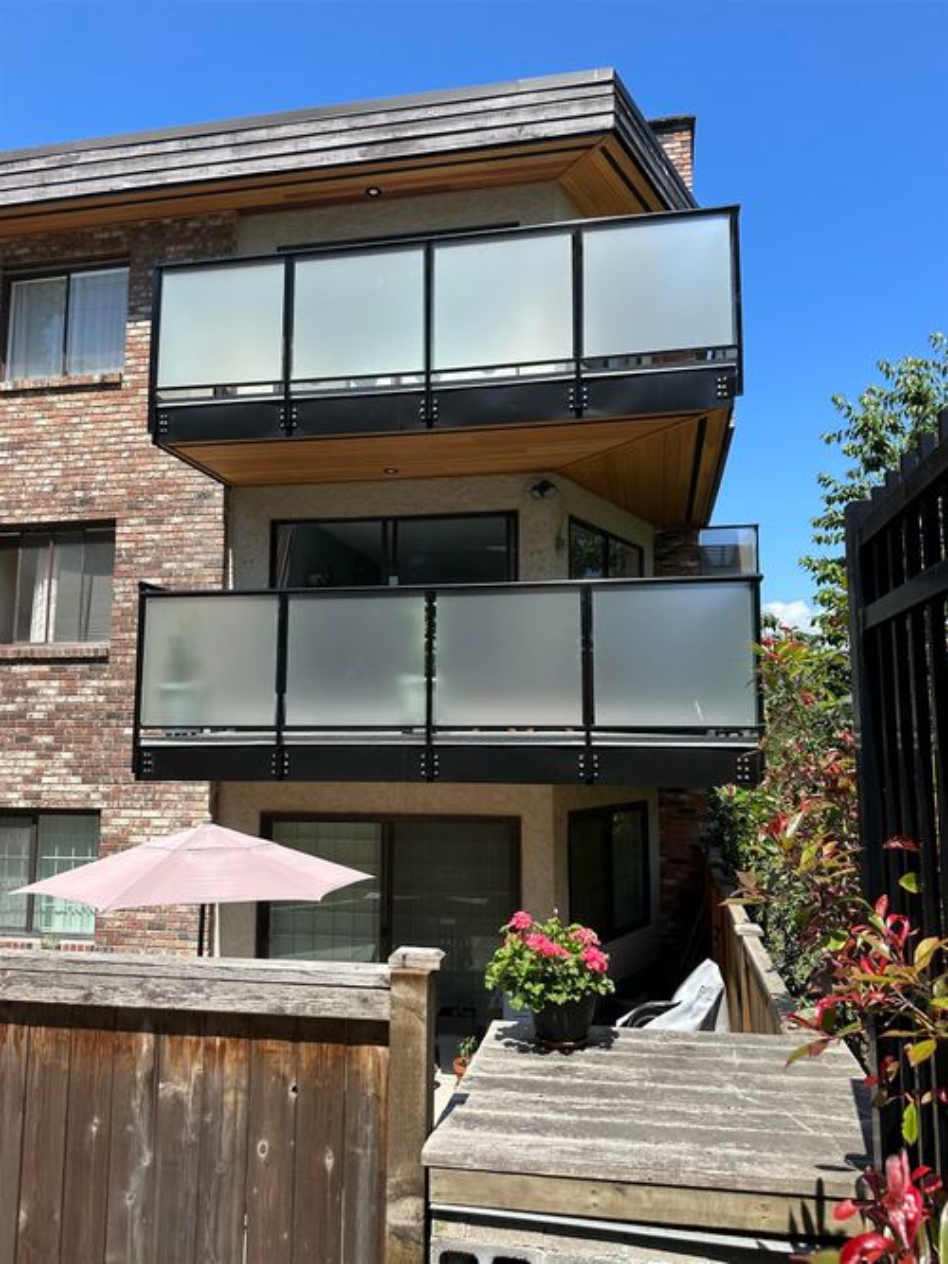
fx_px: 877
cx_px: 474
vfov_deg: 71.6
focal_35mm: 24
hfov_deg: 56.8
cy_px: 632
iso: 80
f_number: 1.78
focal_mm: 6.86
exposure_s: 1/2732
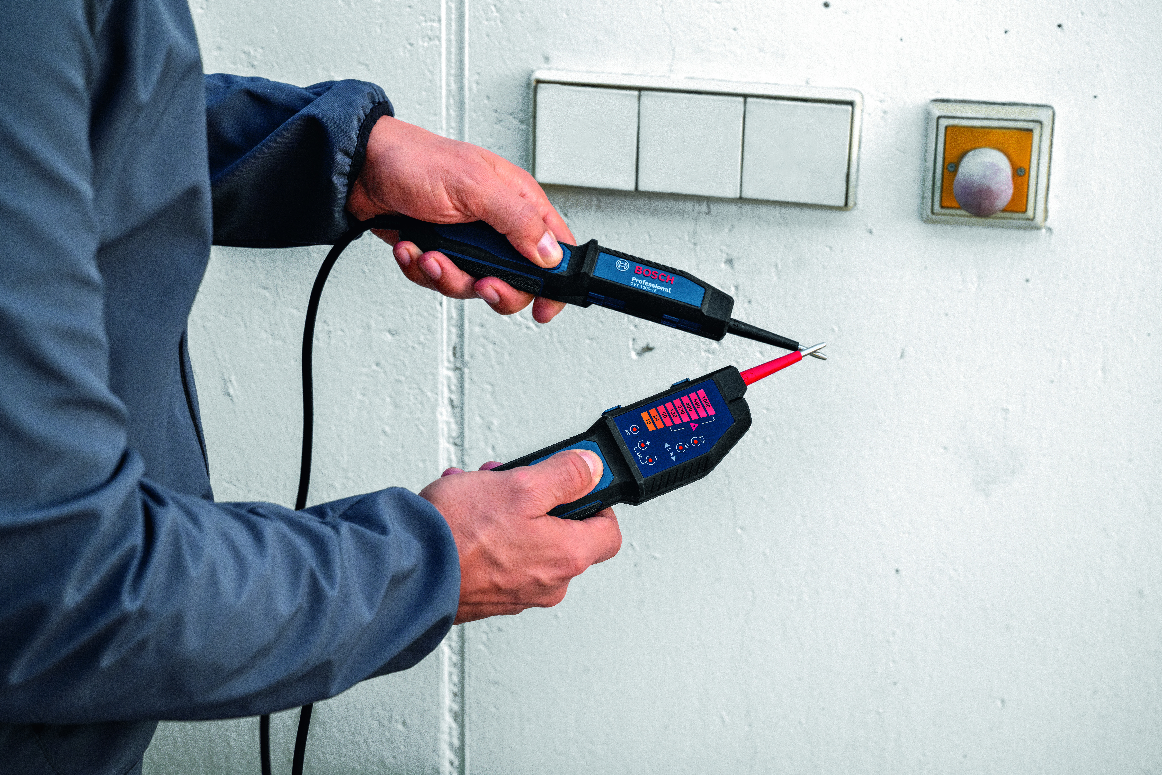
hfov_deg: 28.8
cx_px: 581
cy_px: 388
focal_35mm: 70
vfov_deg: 19.5
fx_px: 2259
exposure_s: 1/200
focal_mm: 70
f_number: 6.3
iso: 800
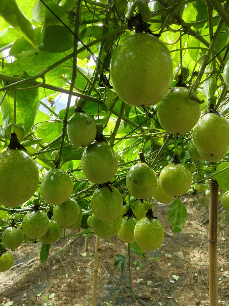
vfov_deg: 67.3
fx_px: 229
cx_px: 114
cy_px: 153
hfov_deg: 53.1
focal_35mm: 26
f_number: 1.8
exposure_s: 1/100
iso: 80
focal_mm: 4.84
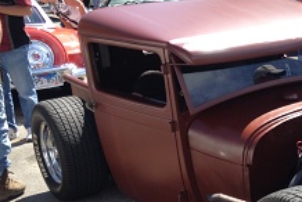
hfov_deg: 25.7
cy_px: 160
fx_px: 630
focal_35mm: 75
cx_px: 296
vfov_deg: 18.1
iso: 50
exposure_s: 1/627
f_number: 2.4
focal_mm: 4.28
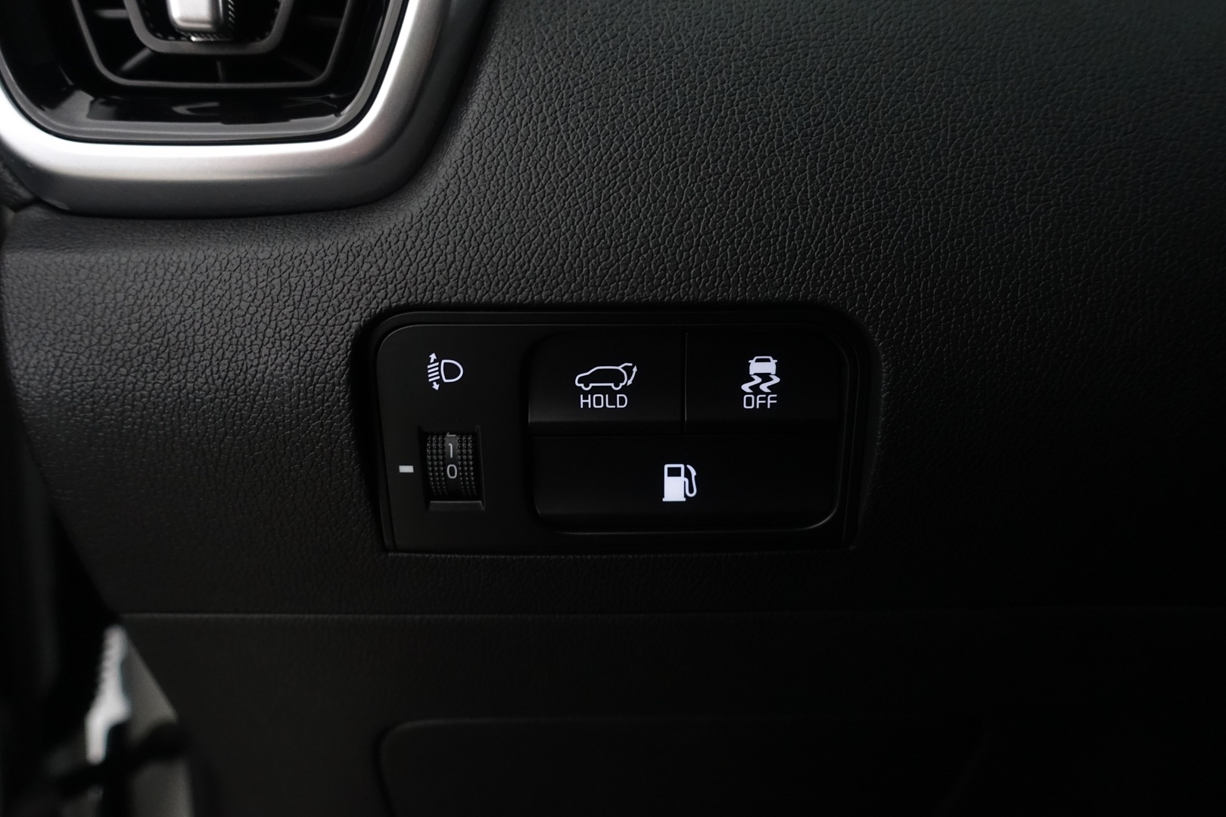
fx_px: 817
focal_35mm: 24
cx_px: 613
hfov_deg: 73.7
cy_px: 408
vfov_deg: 53.1
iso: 1000
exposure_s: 1/40
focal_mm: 8.8
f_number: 2.5
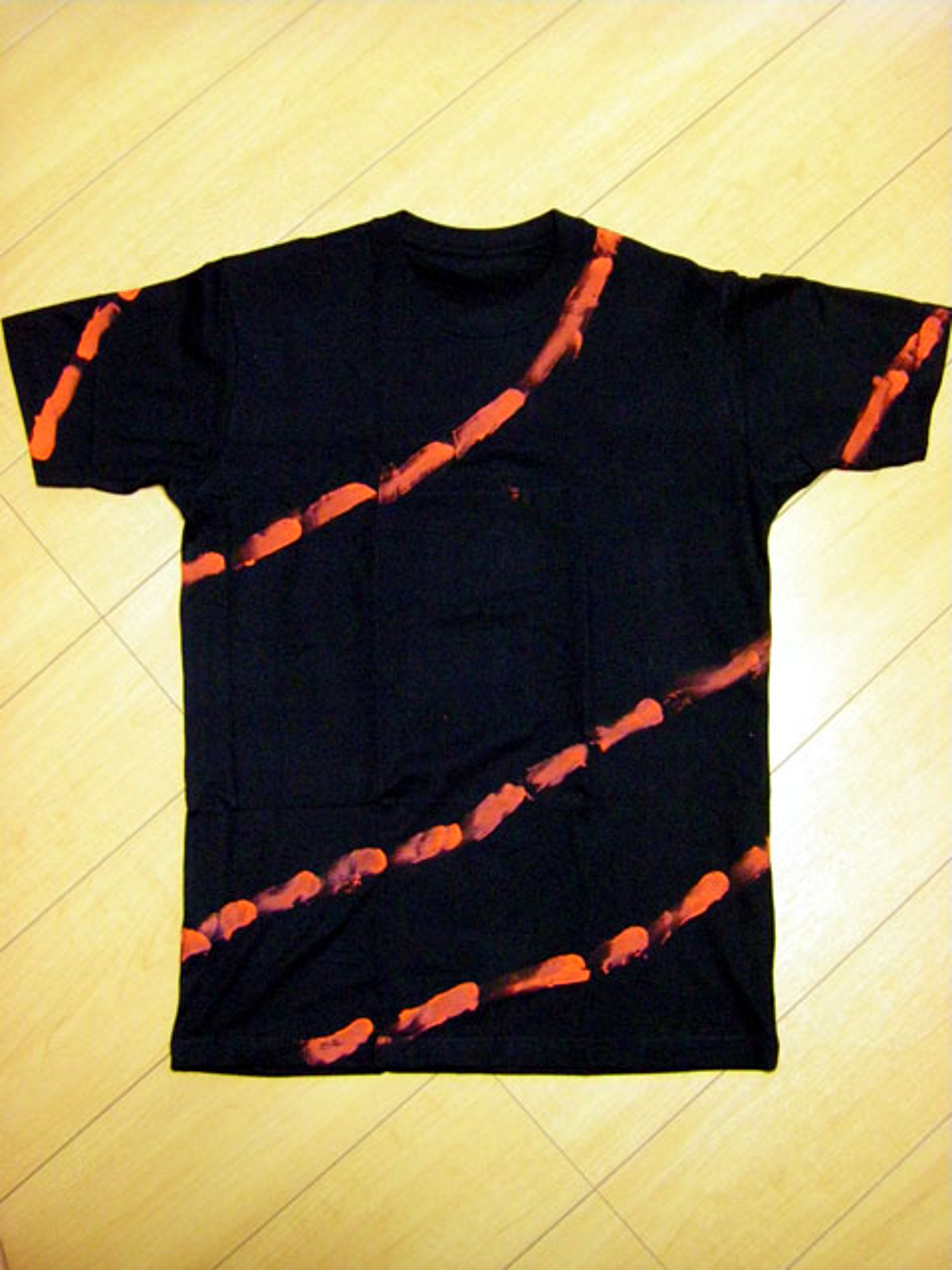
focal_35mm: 38
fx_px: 1393
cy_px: 635
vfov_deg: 49.0
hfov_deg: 37.7
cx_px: 476
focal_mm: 6.3
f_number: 3.5
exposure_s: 1/10
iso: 800
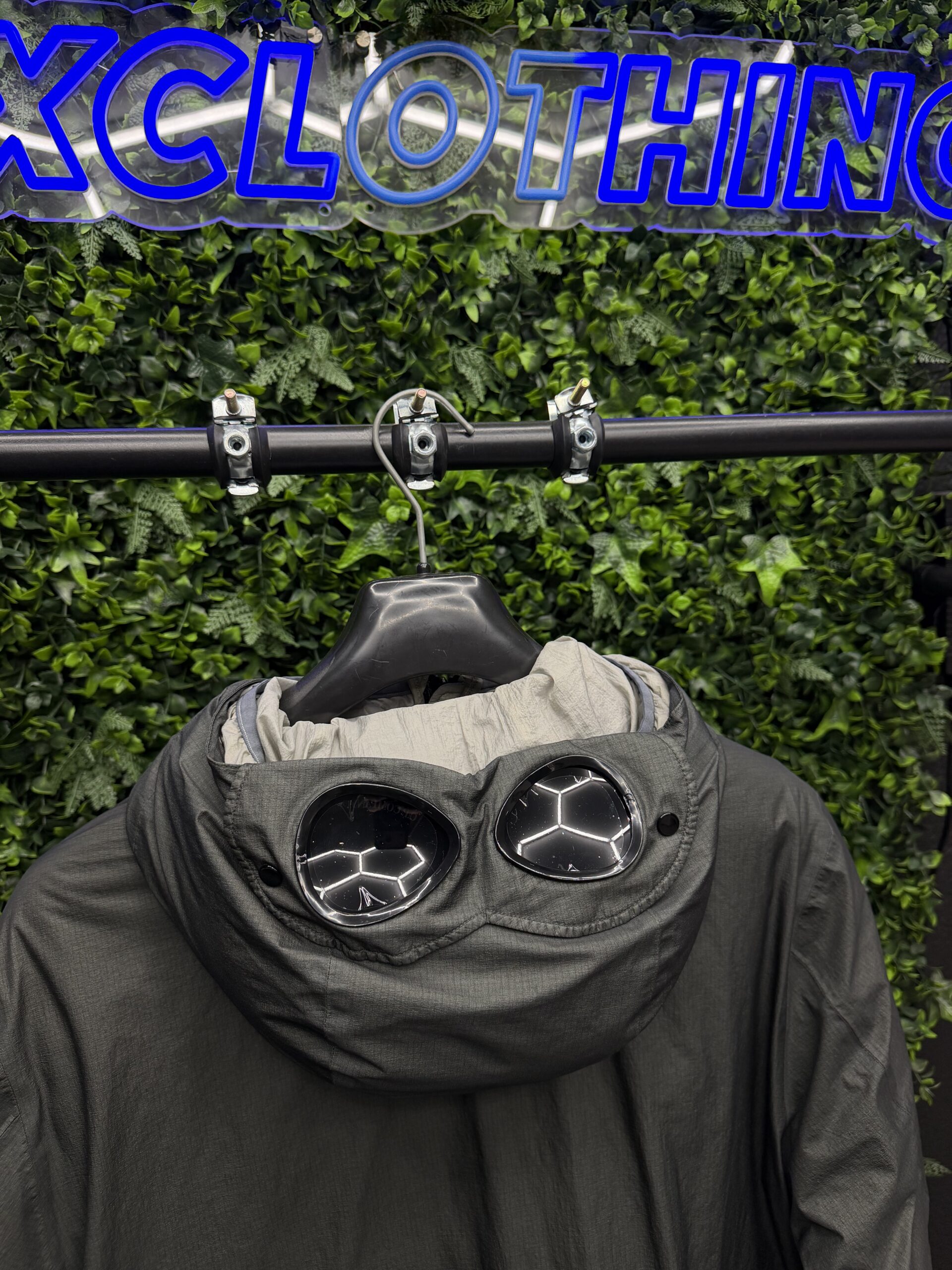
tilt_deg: -10.1
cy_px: 635
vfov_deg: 71.6
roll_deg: +1.4
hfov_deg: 56.8
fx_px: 880
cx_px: 476
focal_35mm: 24
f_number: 1.78
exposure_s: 1/126
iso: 160
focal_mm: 6.76
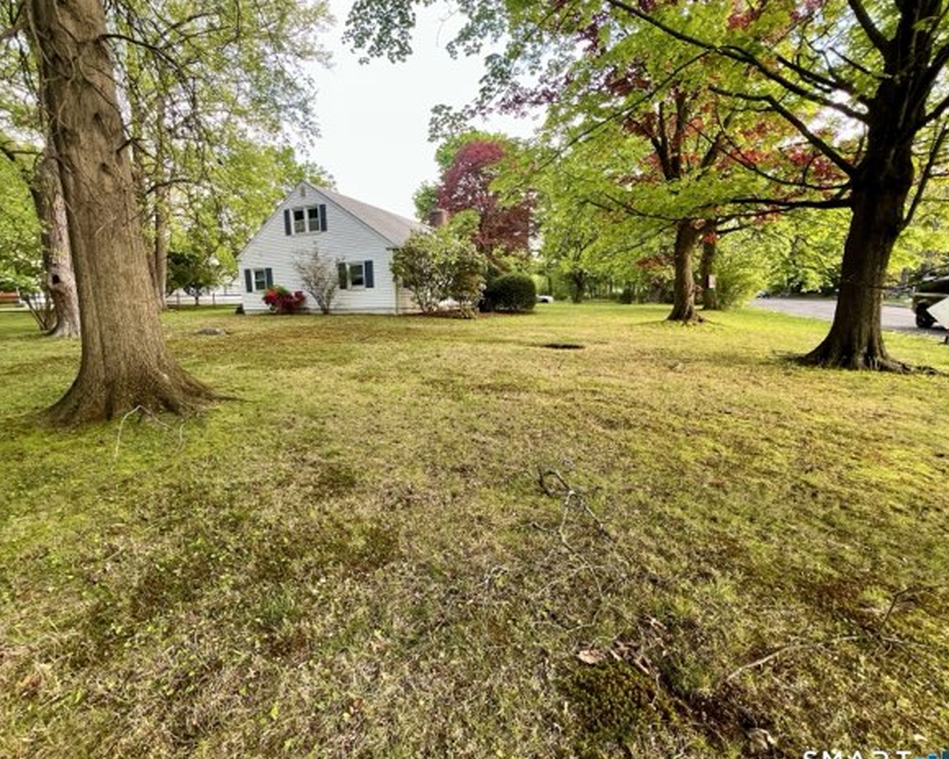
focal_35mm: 14
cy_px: 386
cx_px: 435
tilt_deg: -12.4
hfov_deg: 100.5
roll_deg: +3.2
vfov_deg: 88.0
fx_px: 393
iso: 64
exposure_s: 1/99
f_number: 1.8
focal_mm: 1.57
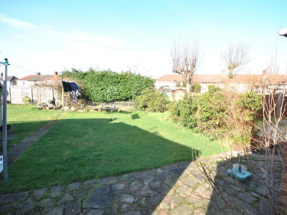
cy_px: 110
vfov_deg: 74.7
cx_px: 157
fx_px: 141
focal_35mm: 17
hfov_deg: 90.8
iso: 160
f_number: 5.6
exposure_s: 1/125
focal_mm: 10
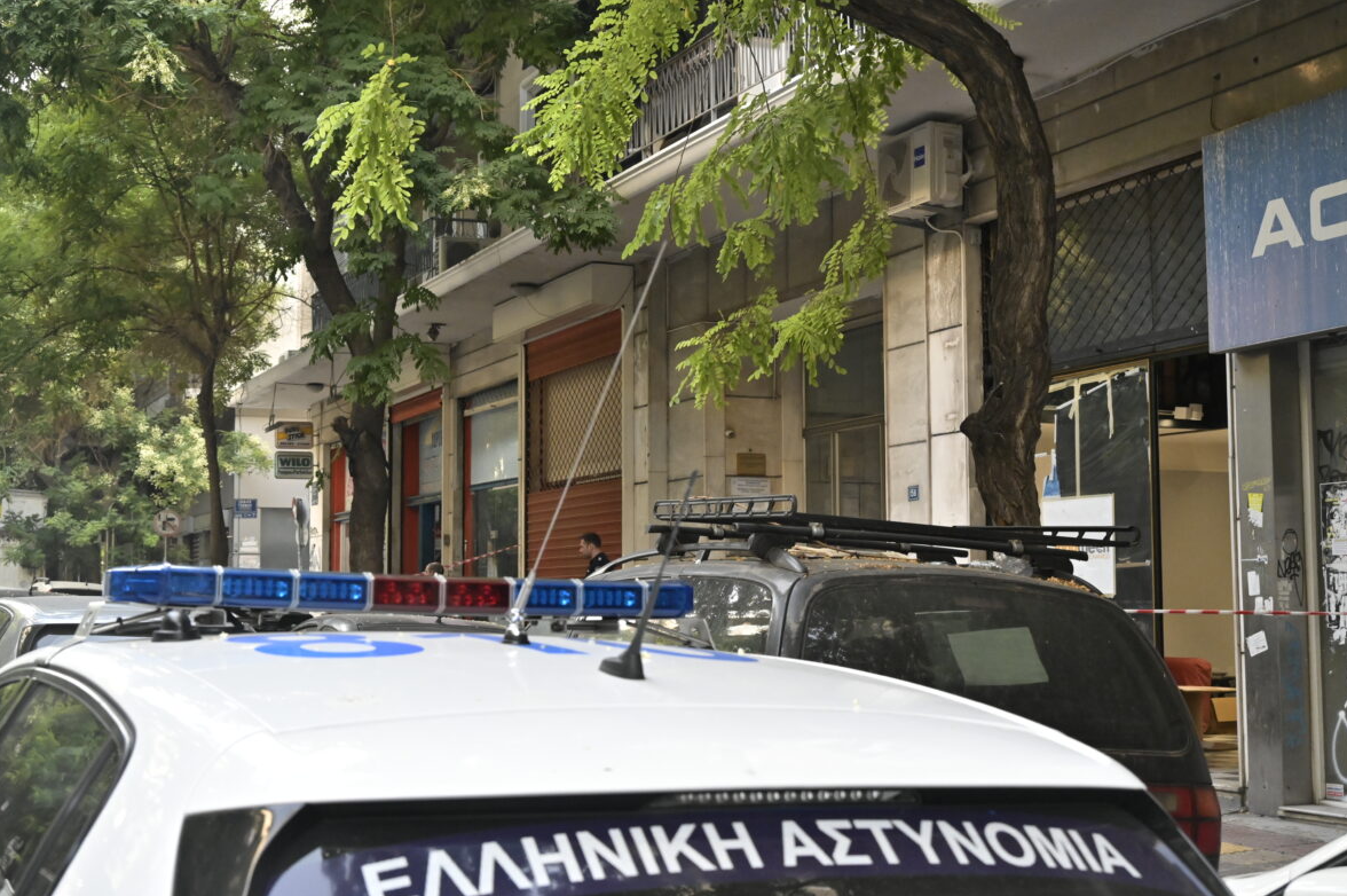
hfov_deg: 38.9
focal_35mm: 51
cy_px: 447
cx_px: 667
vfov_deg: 26.4
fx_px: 1907
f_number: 8
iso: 6400
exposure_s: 1/500
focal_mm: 50
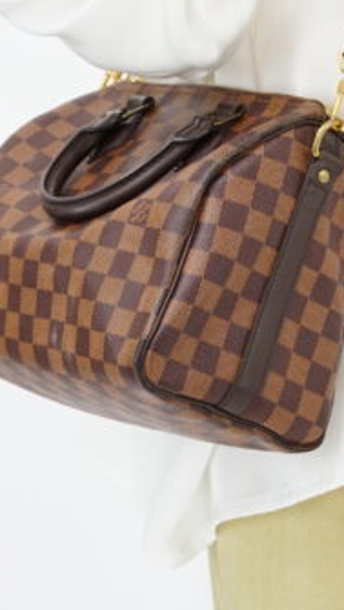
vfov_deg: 13.1
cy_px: -122
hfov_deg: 7.6
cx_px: 361
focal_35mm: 160
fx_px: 2589
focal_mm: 50
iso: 640
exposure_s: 1/6
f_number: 6.3
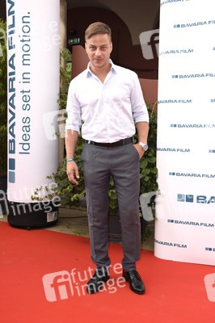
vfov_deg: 49.6
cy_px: 162
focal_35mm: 39
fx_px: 350
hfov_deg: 34.2
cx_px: 108
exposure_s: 1/160
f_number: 6.3
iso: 500
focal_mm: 26
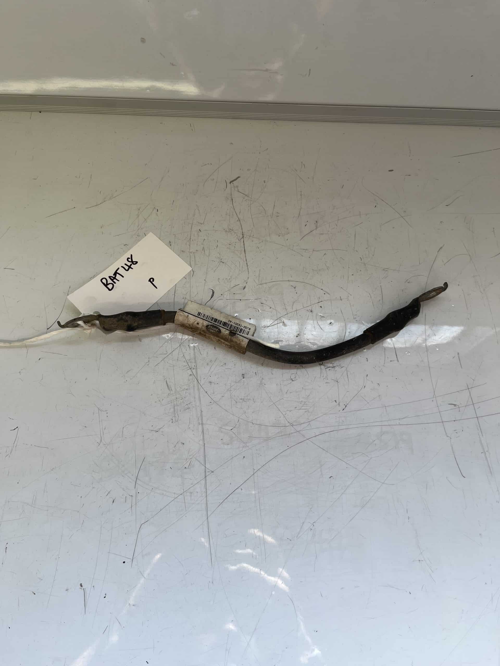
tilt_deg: -72.0
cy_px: 333
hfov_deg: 53.1
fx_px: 501
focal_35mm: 26
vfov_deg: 67.3
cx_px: 250
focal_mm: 5.1
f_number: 1.6
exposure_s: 1/178
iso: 40
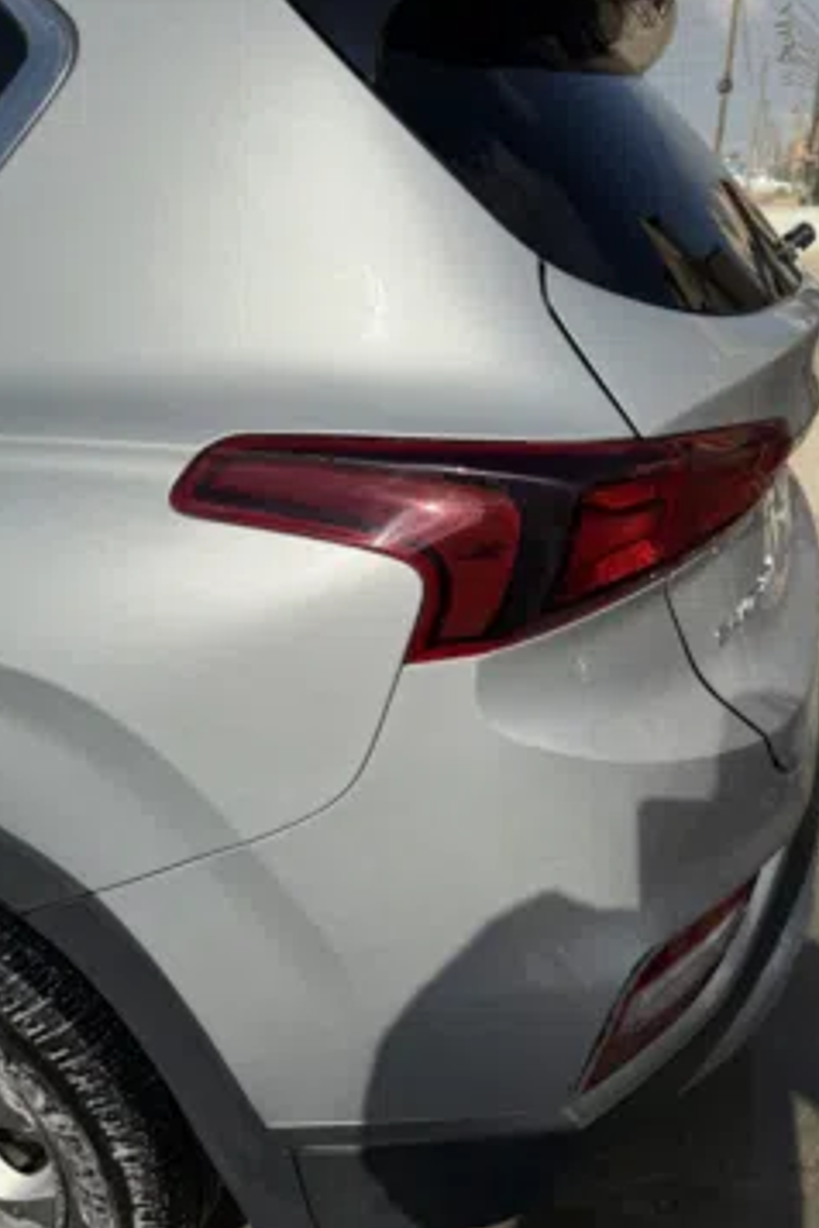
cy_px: 595
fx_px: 955
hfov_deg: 46.1
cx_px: 492
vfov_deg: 65.5
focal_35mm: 28
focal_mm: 6.76
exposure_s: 1/14286
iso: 64
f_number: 1.78
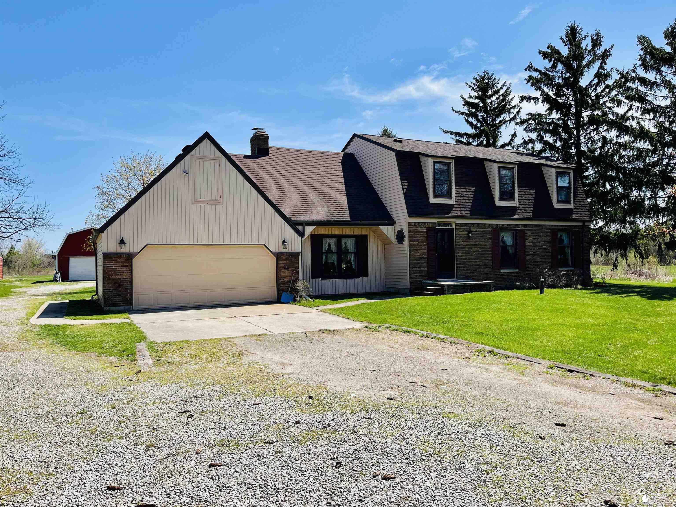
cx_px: 338
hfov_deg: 67.3
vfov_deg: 53.1
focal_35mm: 26
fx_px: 508
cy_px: 254
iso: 50
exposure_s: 1/3623
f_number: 1.6
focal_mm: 5.1
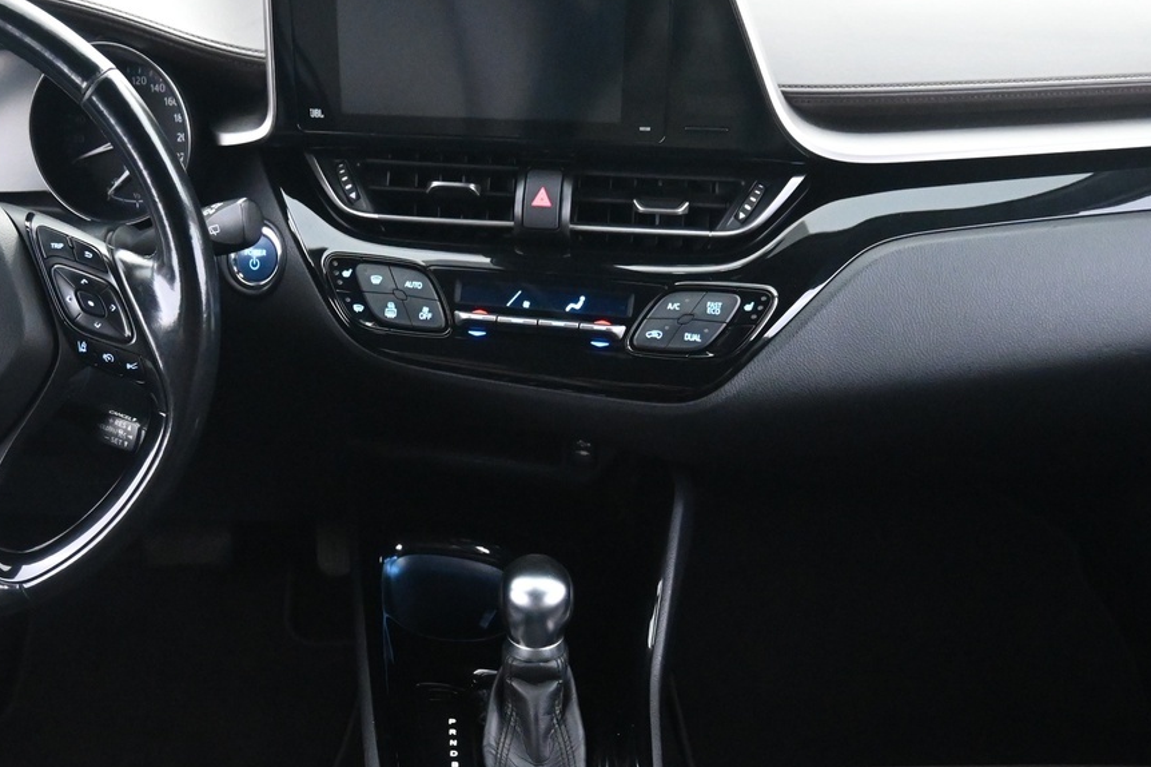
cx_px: 509
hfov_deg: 41.1
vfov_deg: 27.7
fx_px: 1532
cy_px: 579
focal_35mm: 48
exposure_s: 1/25
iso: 5000
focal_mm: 17
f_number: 3.5
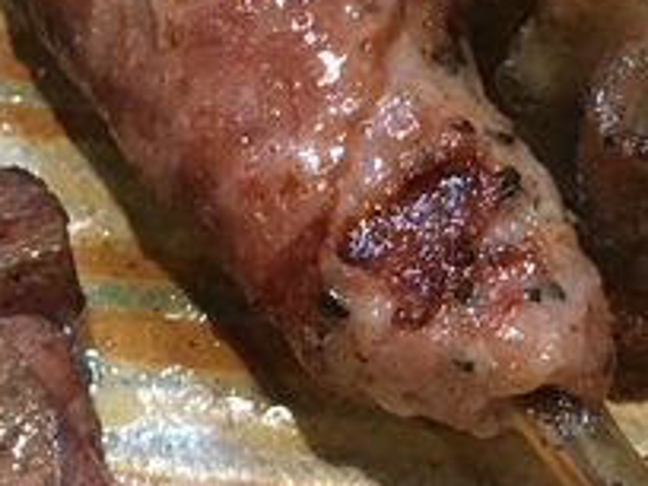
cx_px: 270
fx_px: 1703
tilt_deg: -62.5
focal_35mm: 91
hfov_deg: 21.5
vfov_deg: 16.2
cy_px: 210
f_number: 2.2
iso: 160
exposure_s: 1/30
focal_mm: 4.15
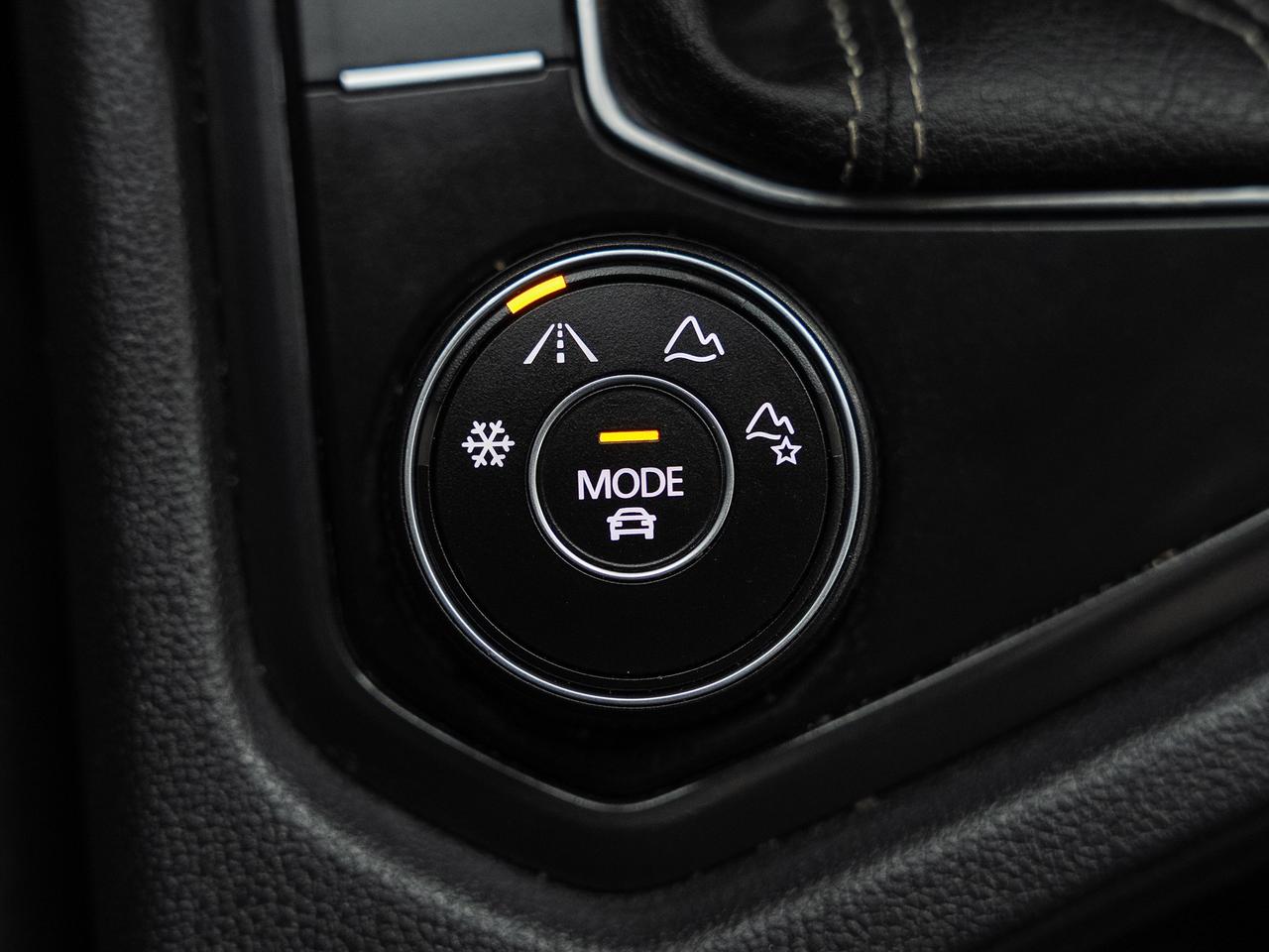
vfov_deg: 24.8
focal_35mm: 59
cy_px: 521
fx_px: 2160
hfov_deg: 32.7
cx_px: 621
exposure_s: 1/40
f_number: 3.5
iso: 1000
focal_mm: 43.2
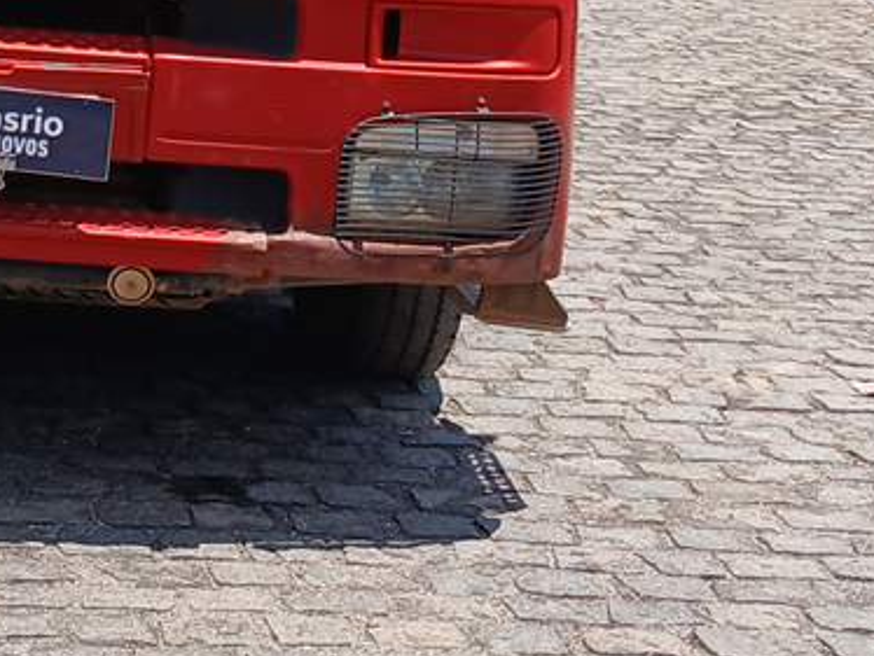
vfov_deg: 13.9
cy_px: -310
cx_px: 44
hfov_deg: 19.2
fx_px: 2526
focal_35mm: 100
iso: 20
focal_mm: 3.98
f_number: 1.8
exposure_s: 1/475
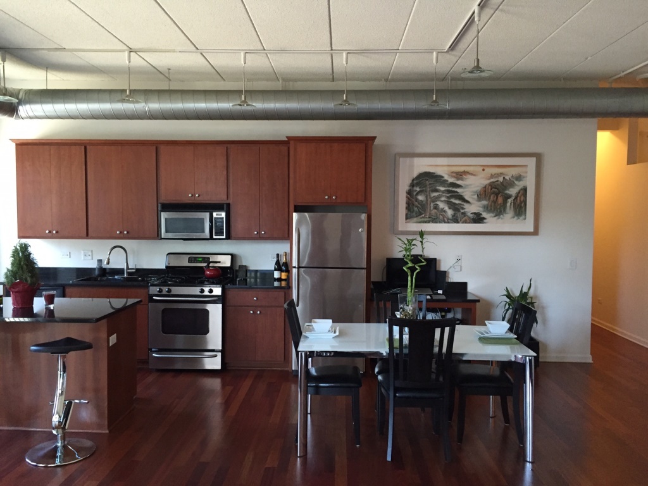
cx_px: 324
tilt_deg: -4.2
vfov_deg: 48.2
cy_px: 243
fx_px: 543
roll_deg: -1.5
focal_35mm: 29
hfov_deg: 61.7
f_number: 2.2
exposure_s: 1/30
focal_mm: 4.15
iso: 200
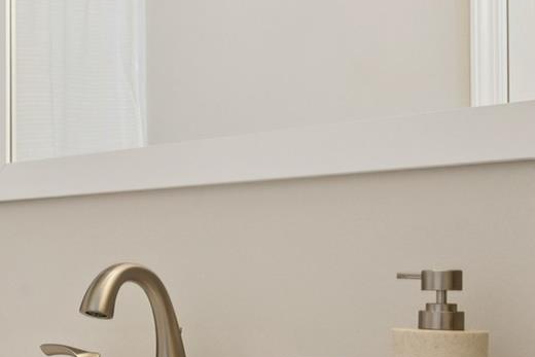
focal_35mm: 66
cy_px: 299
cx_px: -230
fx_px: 983
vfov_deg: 20.3
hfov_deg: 24.7
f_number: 13
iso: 100
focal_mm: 16.8
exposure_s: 1/1.25
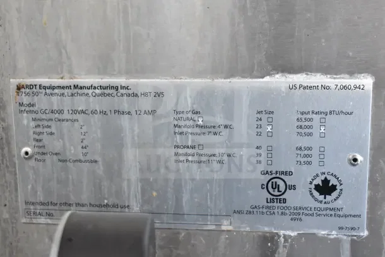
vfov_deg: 25.1
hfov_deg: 36.9
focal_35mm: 54
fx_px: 578
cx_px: 192
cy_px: 128
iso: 6400
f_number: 5.6
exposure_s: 1/125
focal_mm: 36
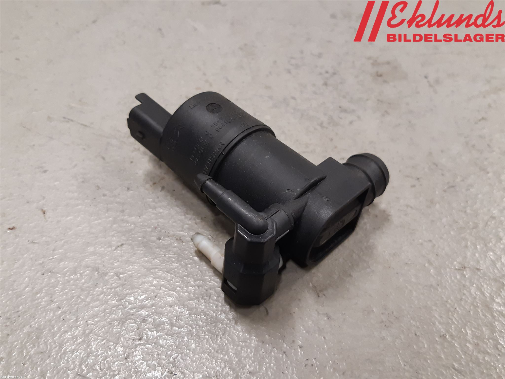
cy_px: 190
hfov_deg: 67.3
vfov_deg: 53.1
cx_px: 252
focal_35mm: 26
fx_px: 379
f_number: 1.7
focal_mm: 3.93
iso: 160
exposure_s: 1/50
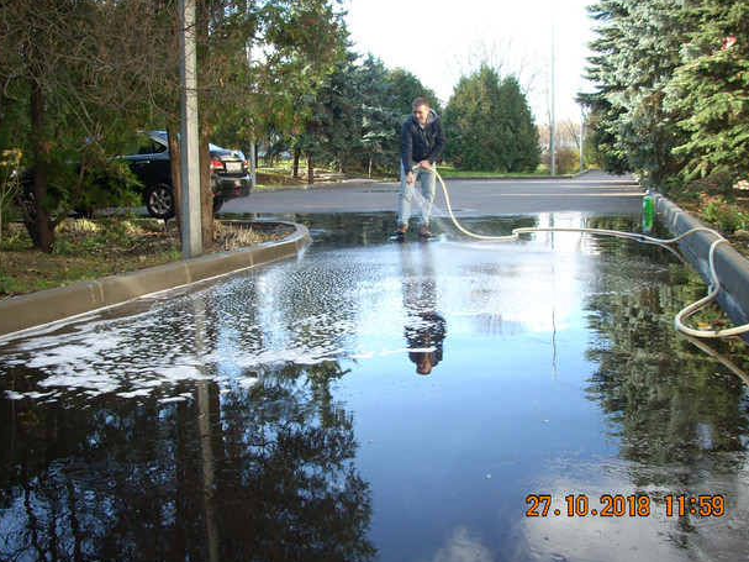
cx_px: 363
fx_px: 844
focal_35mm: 39
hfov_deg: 47.9
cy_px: 272
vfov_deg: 36.8
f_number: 2.8
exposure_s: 1/115
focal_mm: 6.2
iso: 64
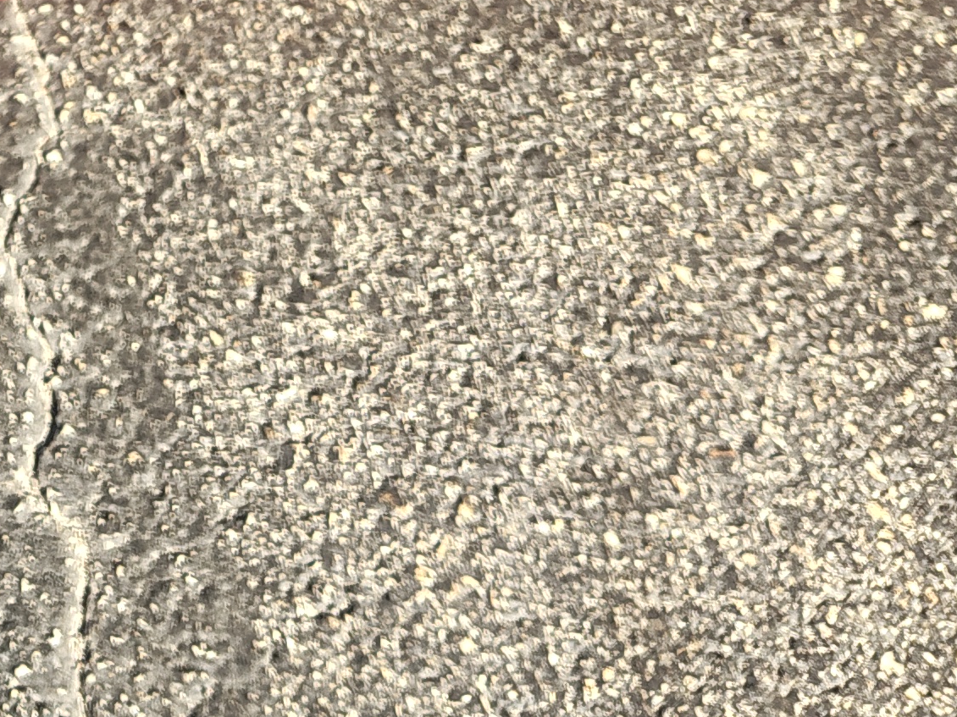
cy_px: -378
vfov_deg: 15.6
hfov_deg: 20.9
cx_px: -216
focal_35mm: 87
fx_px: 2405
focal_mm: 5.56
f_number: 1.8
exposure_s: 1/305
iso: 100
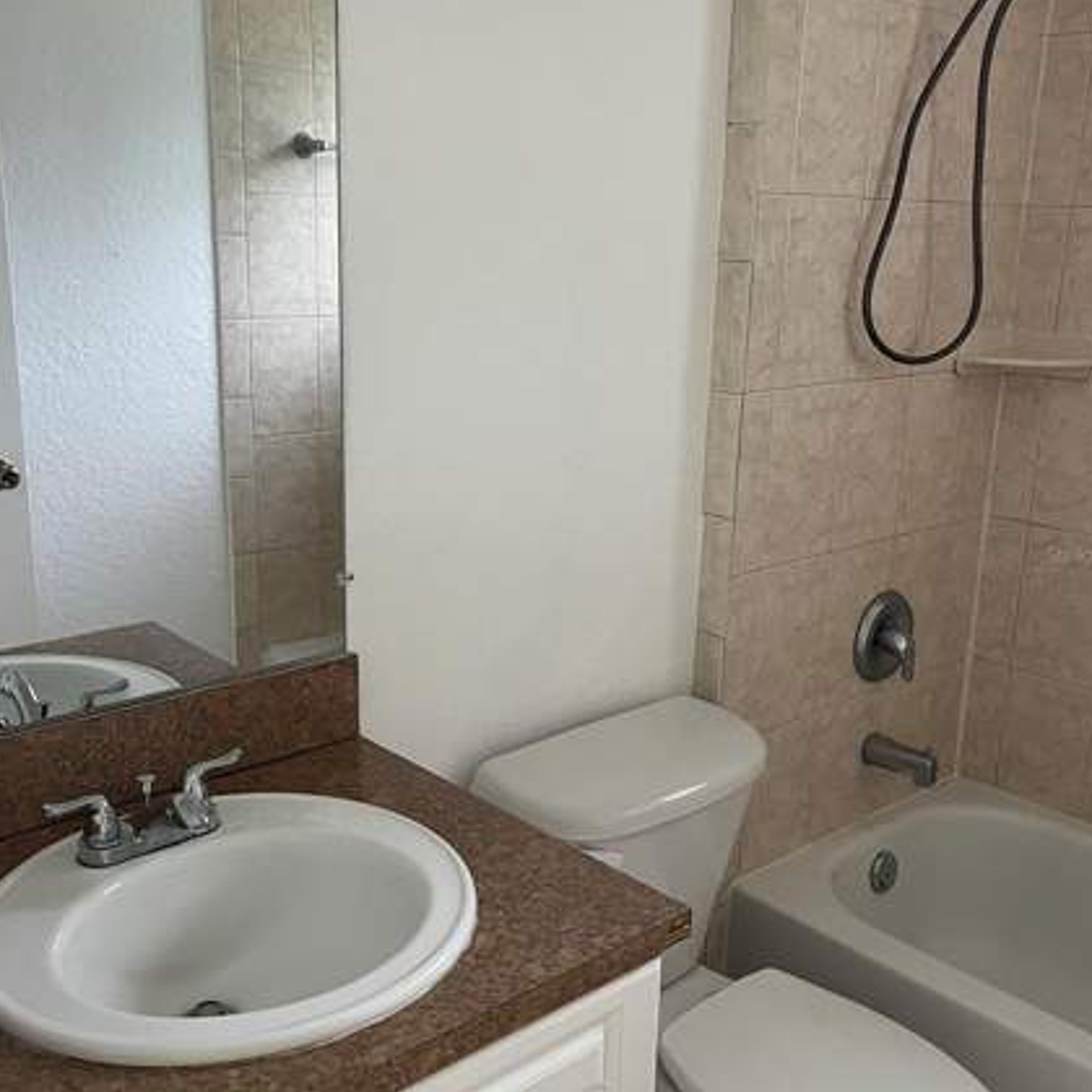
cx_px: 520
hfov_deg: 47.2
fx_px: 1249
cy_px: 554
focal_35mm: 35
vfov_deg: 47.2
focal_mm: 5.1
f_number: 1.6
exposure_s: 1/60
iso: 320
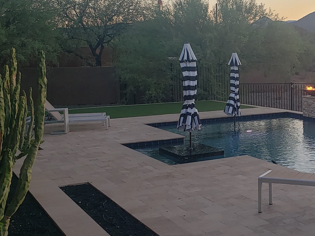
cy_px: 93
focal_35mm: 60
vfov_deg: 24.4
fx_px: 546
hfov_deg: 30.4
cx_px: 299
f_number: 2.4
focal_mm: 4.3
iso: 50
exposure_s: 1/91
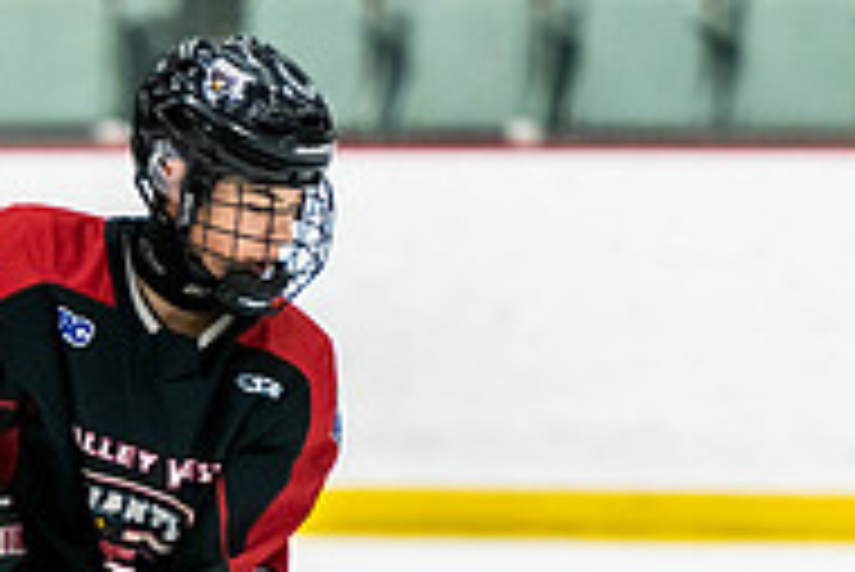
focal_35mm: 576
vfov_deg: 2.4
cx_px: -37
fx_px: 13690
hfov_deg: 3.6
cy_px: 826
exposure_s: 1/640
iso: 1800
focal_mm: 160
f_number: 2.8
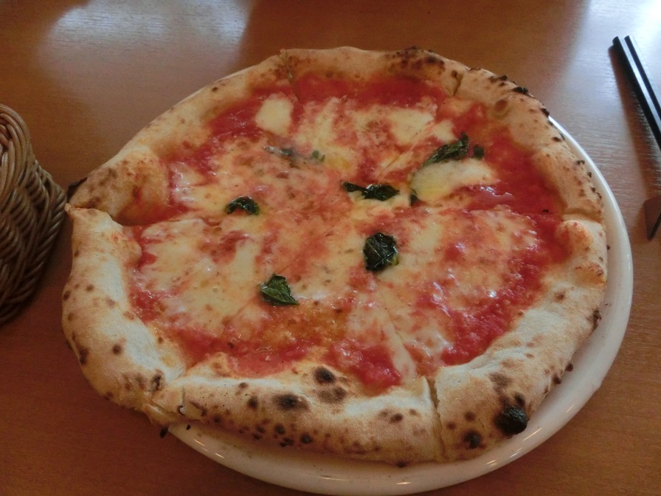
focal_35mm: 24
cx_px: 330
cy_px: 248
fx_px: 458
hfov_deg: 71.6
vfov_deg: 56.8
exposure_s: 1/100
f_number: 3
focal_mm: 4.24
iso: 800
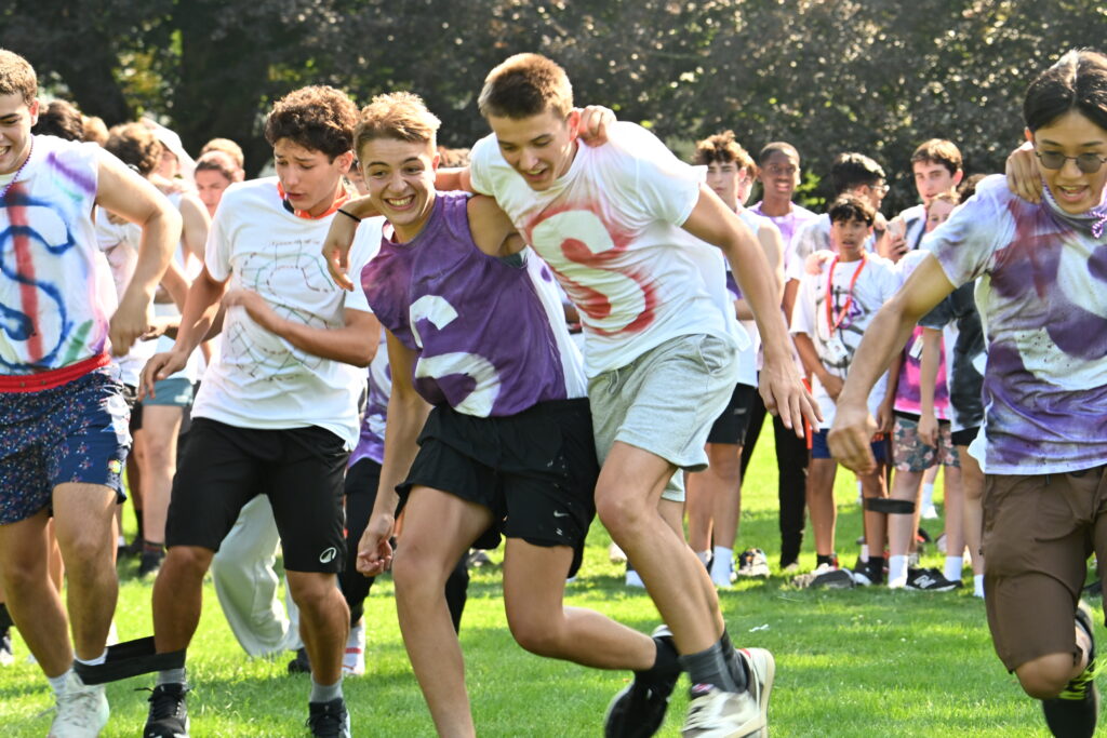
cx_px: 554
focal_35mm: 168
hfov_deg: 12.2
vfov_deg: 8.2
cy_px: 369
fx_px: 5166
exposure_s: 1/250
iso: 400
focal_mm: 112
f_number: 7.1
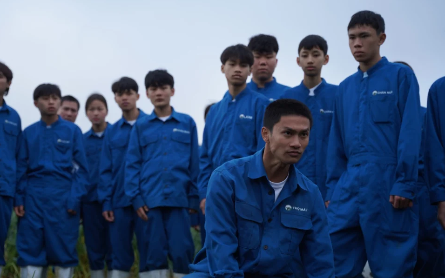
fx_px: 734
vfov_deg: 21.5
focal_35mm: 61
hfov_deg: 33.7
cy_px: 147
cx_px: 210
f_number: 2.8
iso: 250
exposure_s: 1/800
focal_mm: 55.5
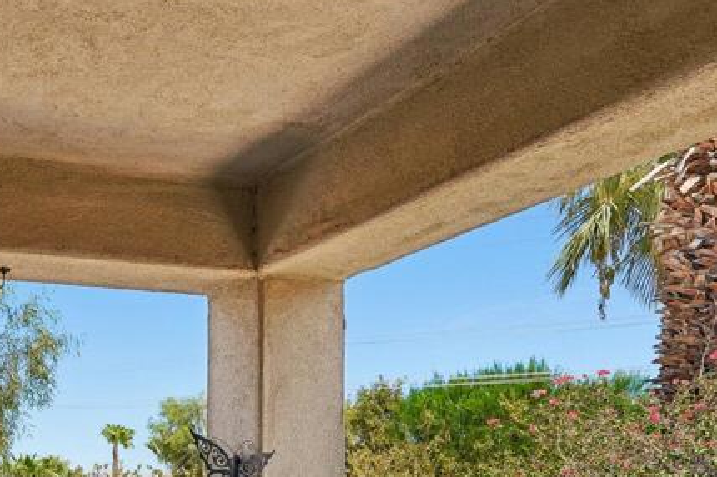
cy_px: 552
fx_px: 995
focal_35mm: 50
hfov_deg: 35.8
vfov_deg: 24.7
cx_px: 2
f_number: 8
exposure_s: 1/250
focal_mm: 21
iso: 100
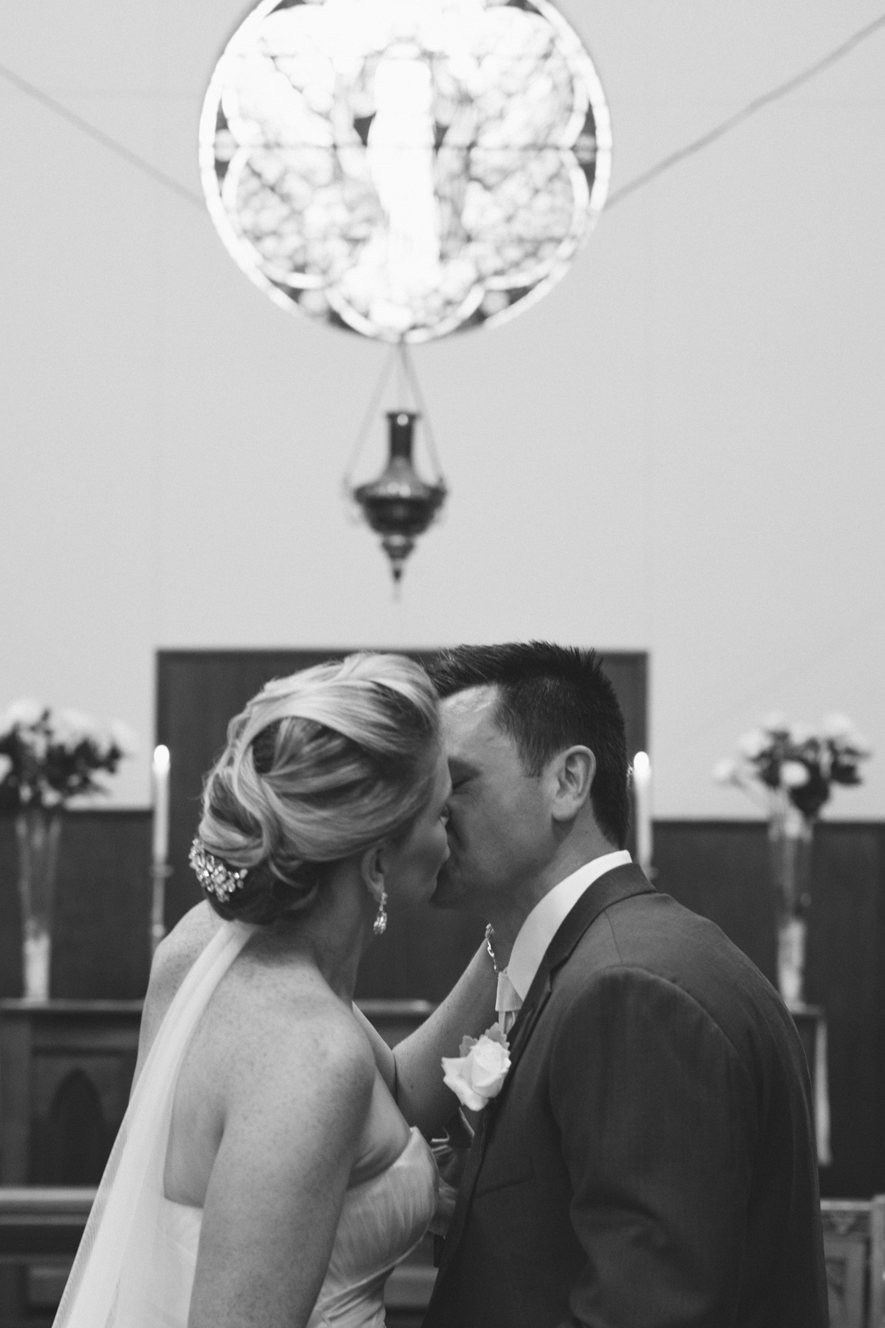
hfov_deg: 27.0
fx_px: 1844
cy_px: 664
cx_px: 442
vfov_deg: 39.6
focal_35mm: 50
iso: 800
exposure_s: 1/80
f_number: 3.2
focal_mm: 50
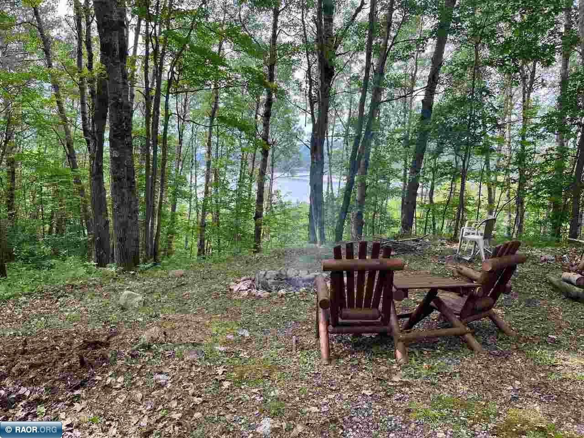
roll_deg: +1.0
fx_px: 439
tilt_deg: -8.6
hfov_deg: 67.3
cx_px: 292
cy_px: 219
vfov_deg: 53.1
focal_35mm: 26
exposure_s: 1/381
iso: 50
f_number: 1.6
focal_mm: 5.1
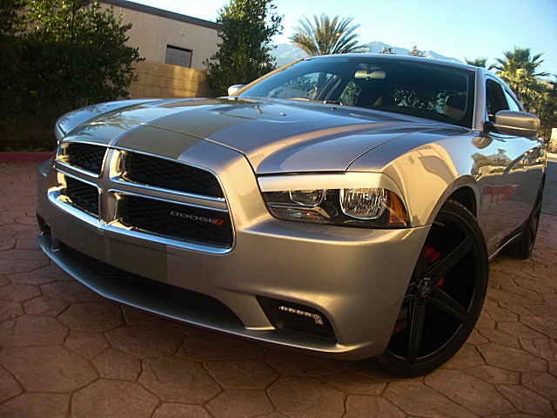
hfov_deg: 51.4
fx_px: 579
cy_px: 209
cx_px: 278
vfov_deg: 39.7
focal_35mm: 36
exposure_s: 1/125
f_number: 2.8
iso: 50
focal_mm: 6.3
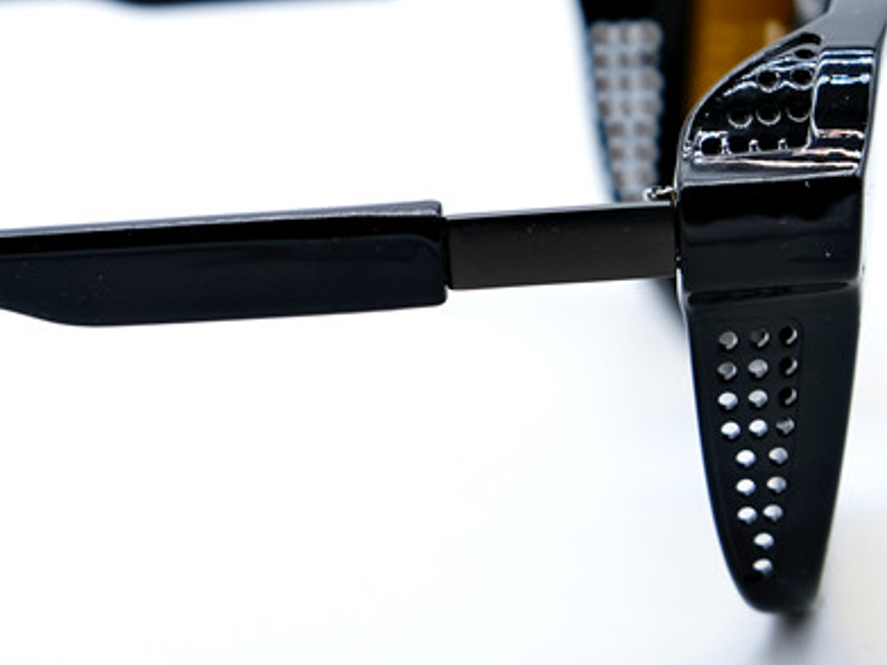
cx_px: -41
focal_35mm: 157
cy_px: 271
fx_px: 4023
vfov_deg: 9.5
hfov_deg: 12.4
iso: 160
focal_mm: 42.5
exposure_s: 1/140
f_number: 5.6
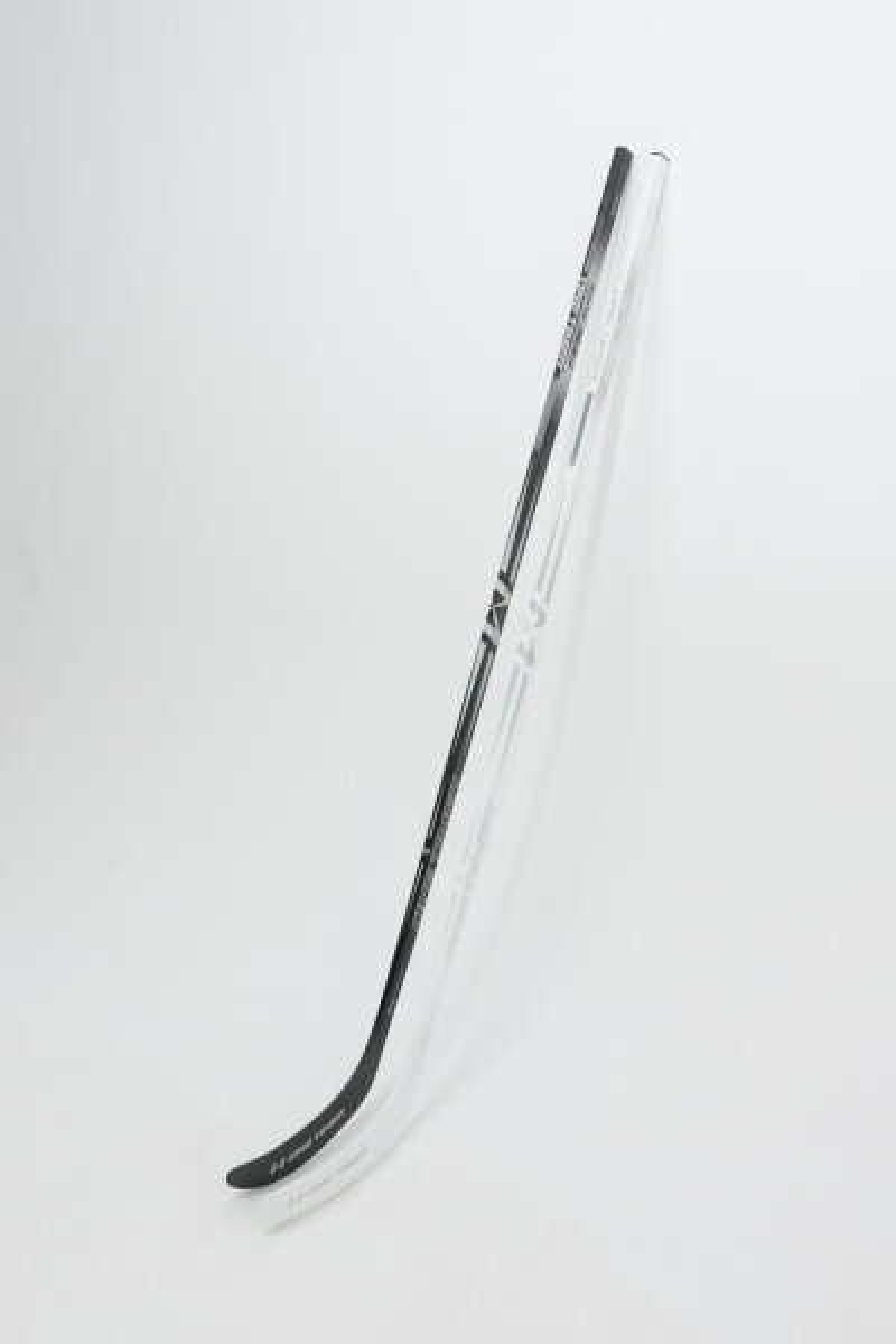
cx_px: 448
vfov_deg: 49.6
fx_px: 1456
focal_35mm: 39
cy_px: 672
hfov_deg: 34.2
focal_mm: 26
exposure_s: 1/160
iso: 160
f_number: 8
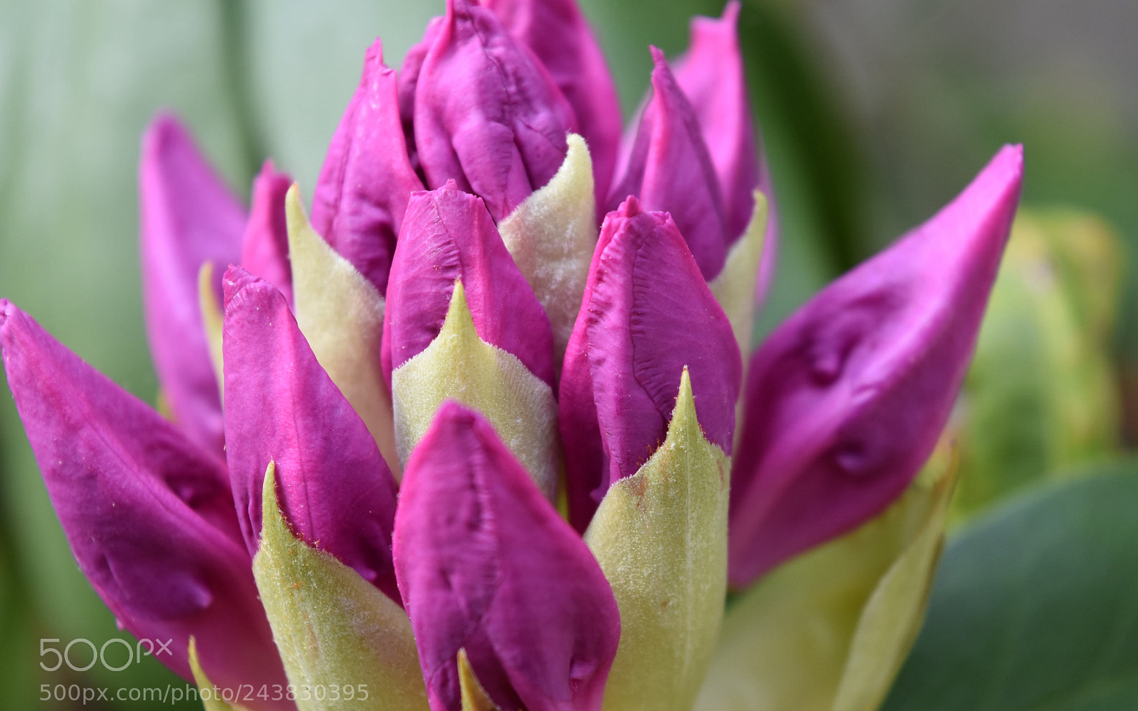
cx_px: 567
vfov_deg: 15.5
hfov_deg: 24.5
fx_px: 2621
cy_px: 367
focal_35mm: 85
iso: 400
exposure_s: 1/200
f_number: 7.1
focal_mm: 55
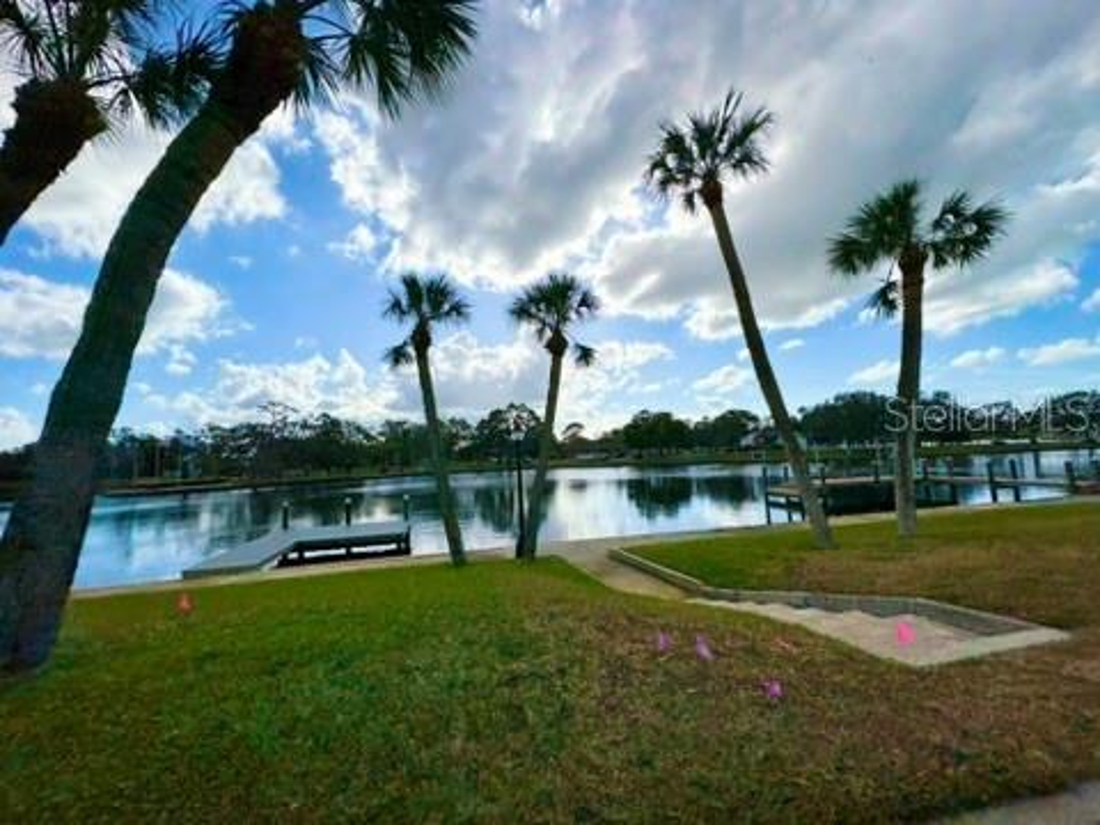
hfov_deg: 102.1
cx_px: 550
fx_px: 445
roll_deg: +1.5
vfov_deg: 85.7
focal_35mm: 14
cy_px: 412
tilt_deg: +4.8
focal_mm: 2.22
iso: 40
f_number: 2.2
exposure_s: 1/6135
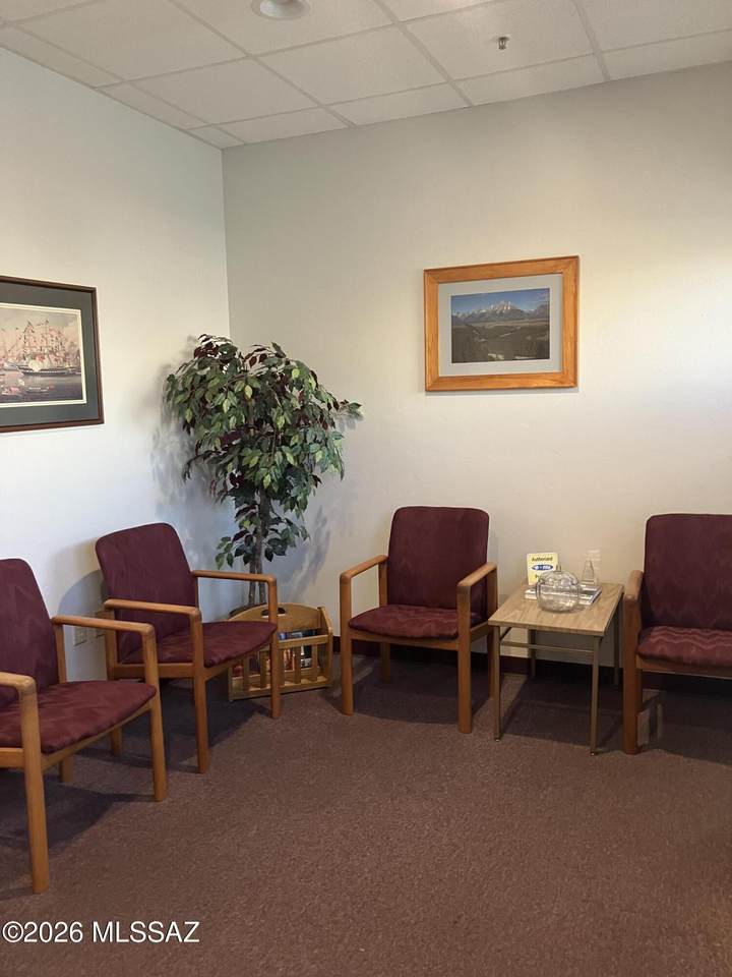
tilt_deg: -4.9
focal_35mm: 28
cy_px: 488
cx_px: 366
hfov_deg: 49.7
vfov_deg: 63.4
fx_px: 789
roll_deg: +1.7
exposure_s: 1/40
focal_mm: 3.99
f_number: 1.8
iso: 250
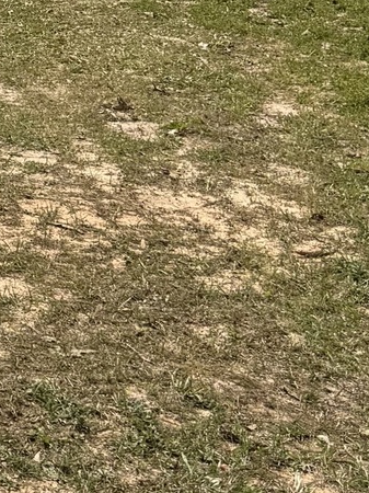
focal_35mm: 123
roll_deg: +1.7
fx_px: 1750
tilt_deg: -1.8
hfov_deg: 11.1
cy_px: -254
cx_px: -321
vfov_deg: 14.9
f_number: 1.78
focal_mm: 6.76
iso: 80
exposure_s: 1/5319
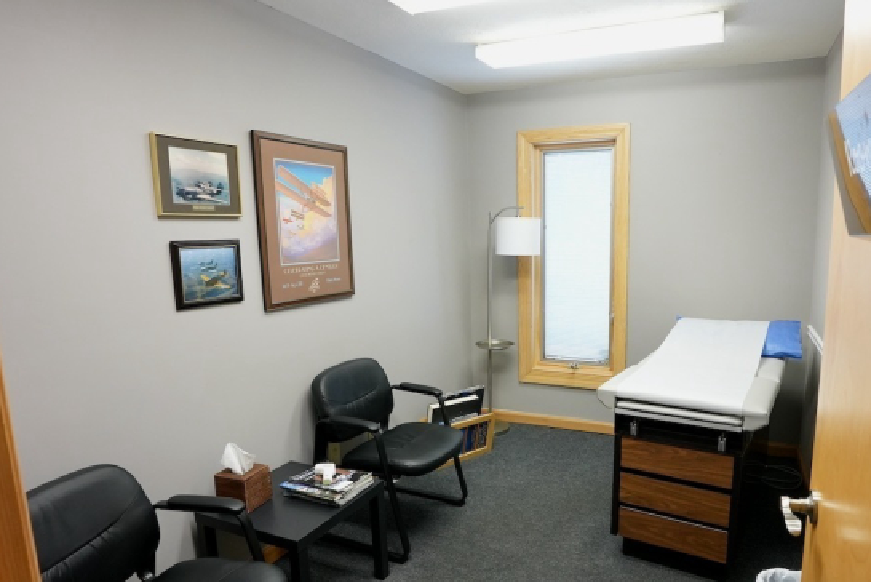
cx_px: 499
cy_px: 325
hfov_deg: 78.1
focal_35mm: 22
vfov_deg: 57.1
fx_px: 533
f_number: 7.1
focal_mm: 16
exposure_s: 1/50
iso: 3200
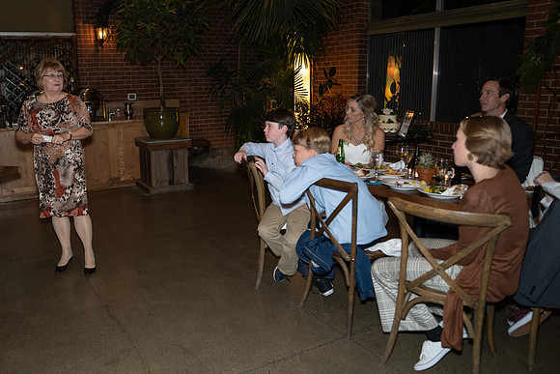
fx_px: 450
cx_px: 222
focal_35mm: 29
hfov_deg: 63.1
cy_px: 180
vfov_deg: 45.1
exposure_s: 1/125
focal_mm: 24
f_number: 2.8
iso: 2000
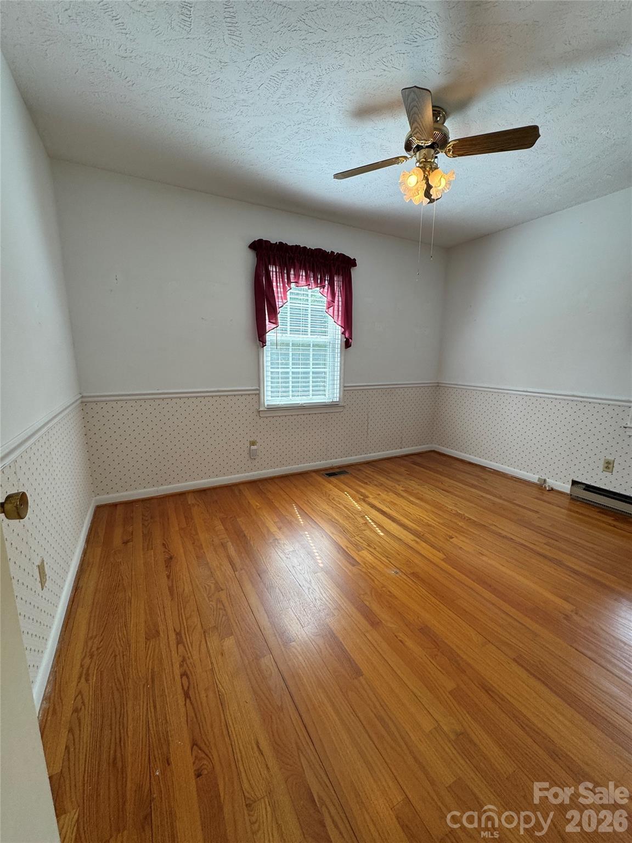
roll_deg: -0.5
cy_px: 422
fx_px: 341
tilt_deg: -11.4
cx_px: 316
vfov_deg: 102.1
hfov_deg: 85.7
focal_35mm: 14
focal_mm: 2.22
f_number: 2.2
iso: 160
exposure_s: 1/120
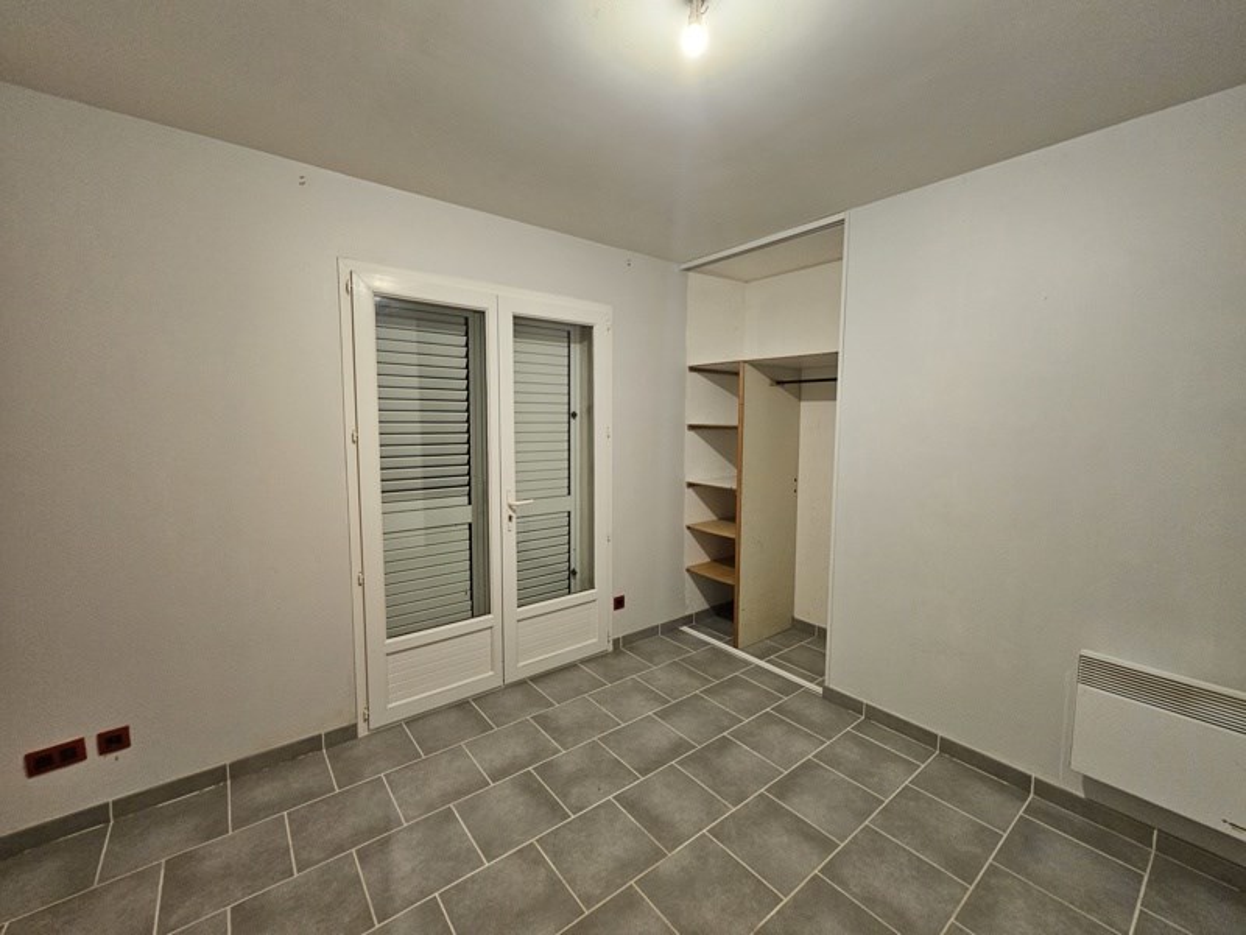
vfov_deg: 89.9
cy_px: 468
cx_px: 623
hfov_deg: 106.2
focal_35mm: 13
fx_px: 468
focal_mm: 2.2
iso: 400
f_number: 2.2
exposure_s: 1/33.3
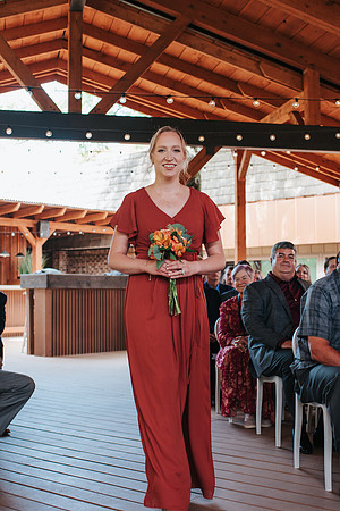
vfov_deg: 37.9
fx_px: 743
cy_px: 256
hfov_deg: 25.8
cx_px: 183
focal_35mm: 52
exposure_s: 1/125
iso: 220
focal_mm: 35
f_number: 3.2
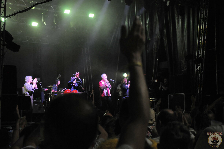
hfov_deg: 27.0
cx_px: 112
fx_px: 466
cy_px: 74
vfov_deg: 18.1
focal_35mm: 75
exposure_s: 1/125
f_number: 4.5
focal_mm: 50
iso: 1800
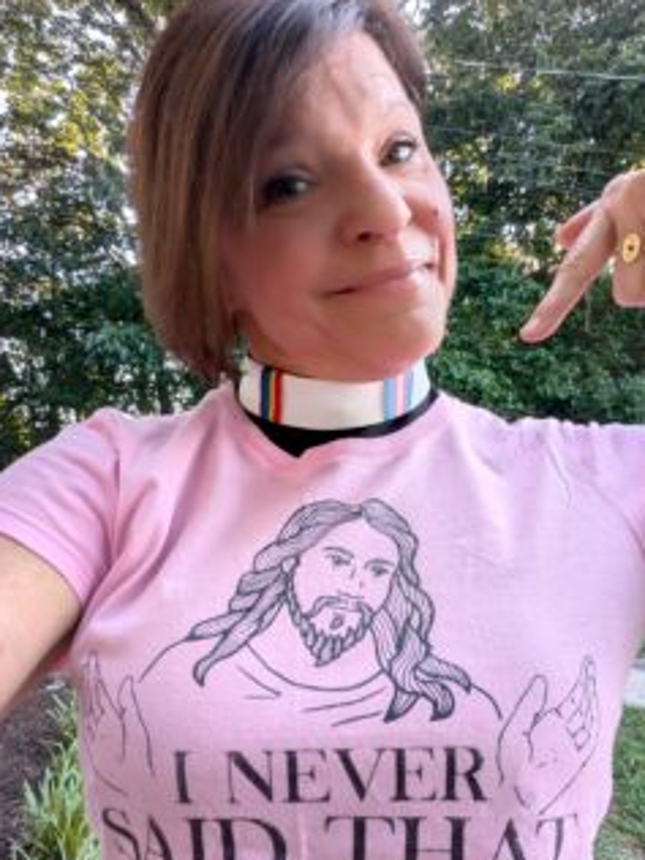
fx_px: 621
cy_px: 498
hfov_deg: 54.9
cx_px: 310
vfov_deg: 69.0
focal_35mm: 25
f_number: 2.2
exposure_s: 1/120
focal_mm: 2.74
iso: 54
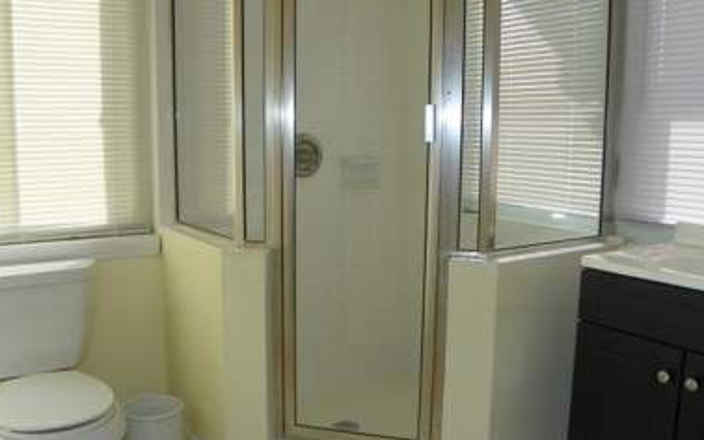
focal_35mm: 35
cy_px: 230
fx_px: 671
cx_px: 350
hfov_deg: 55.3
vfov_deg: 36.2
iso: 64
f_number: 2.8
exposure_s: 1/200
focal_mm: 4.6
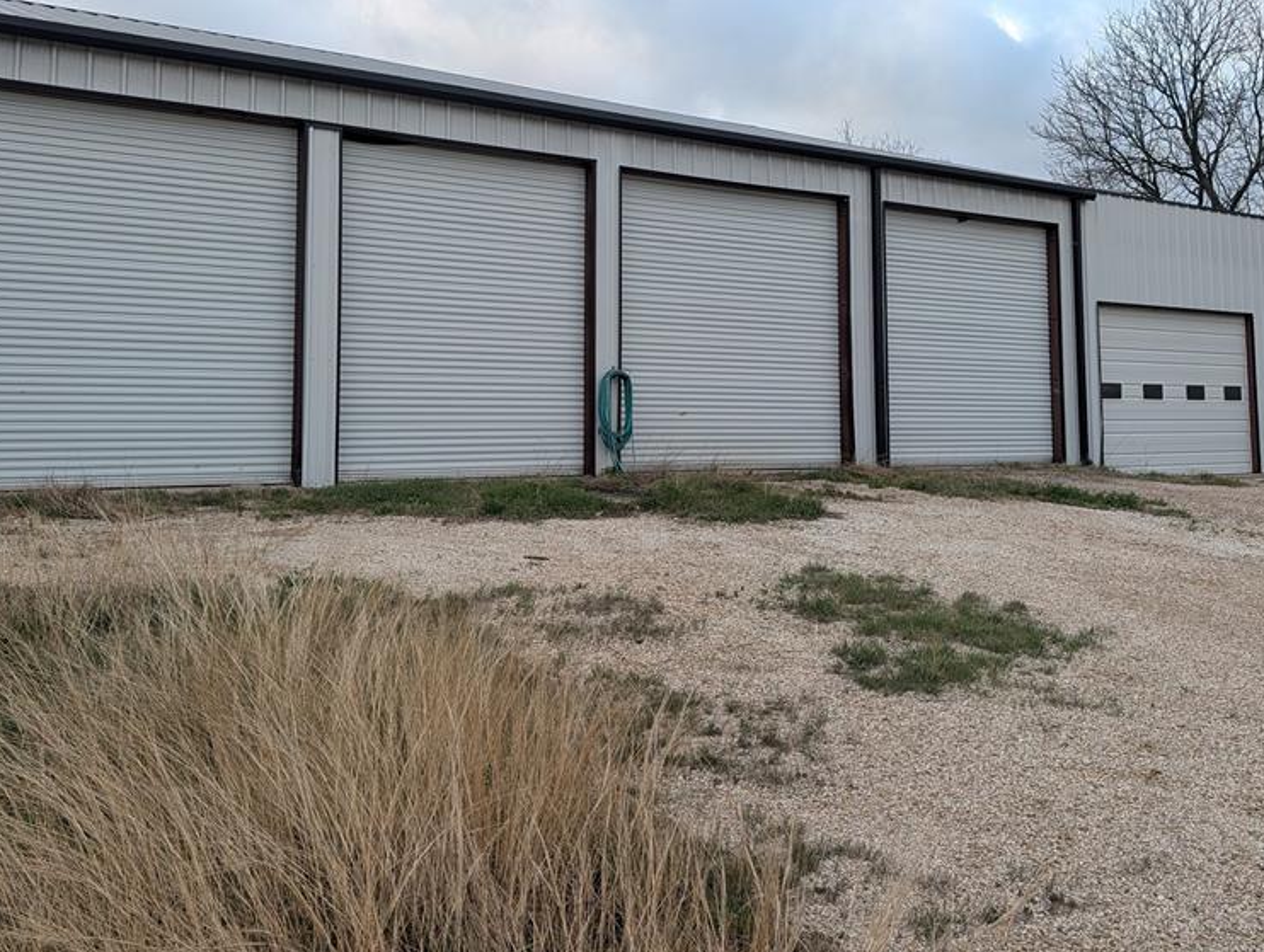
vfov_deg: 42.5
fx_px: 1207
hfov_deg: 55.3
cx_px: 612
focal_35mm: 33
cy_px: 325
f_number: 1.68
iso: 25
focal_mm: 6.9
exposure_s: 1/168
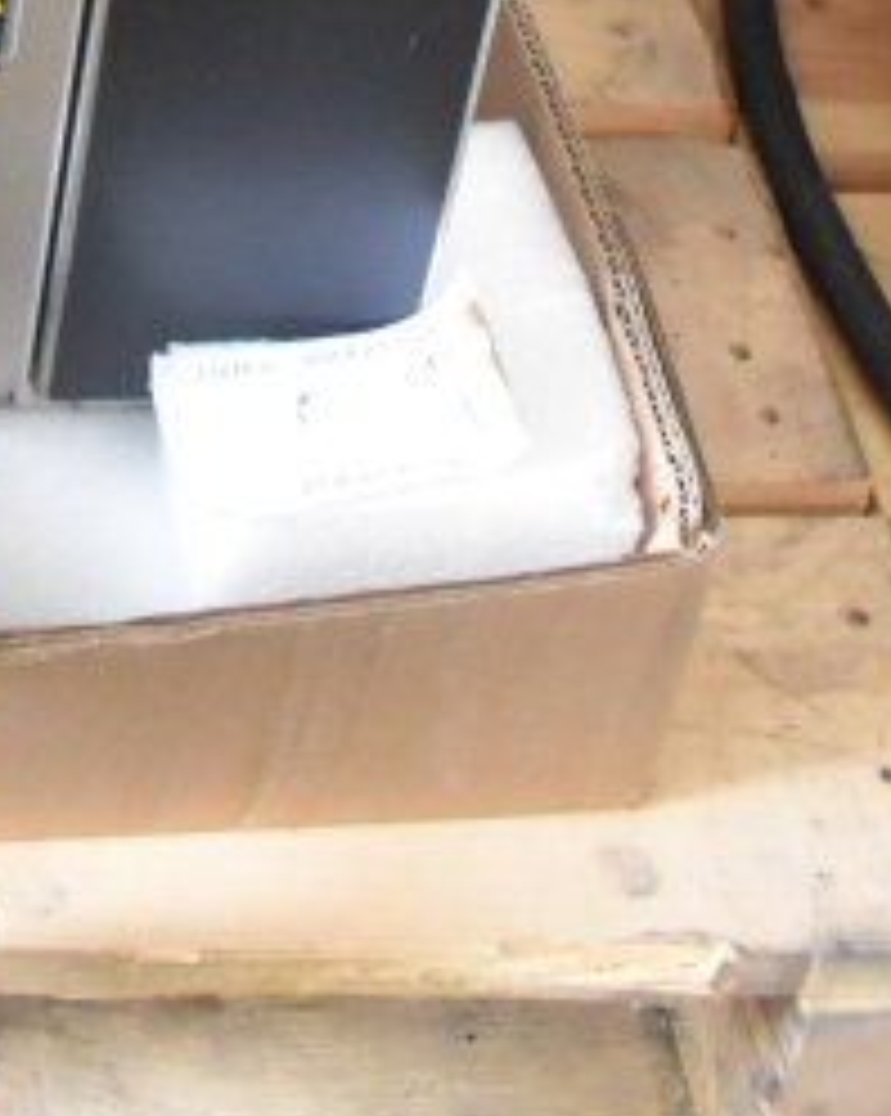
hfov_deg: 13.9
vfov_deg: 15.7
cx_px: -418
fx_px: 3432
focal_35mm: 104
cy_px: -902
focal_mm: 20
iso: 6400
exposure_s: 1/160
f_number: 6.3
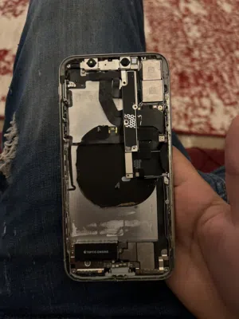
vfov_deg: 67.3
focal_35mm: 26
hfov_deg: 53.1
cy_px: 160
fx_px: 239
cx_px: 120
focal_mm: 5.7
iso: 800
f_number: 1.5
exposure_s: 1/30
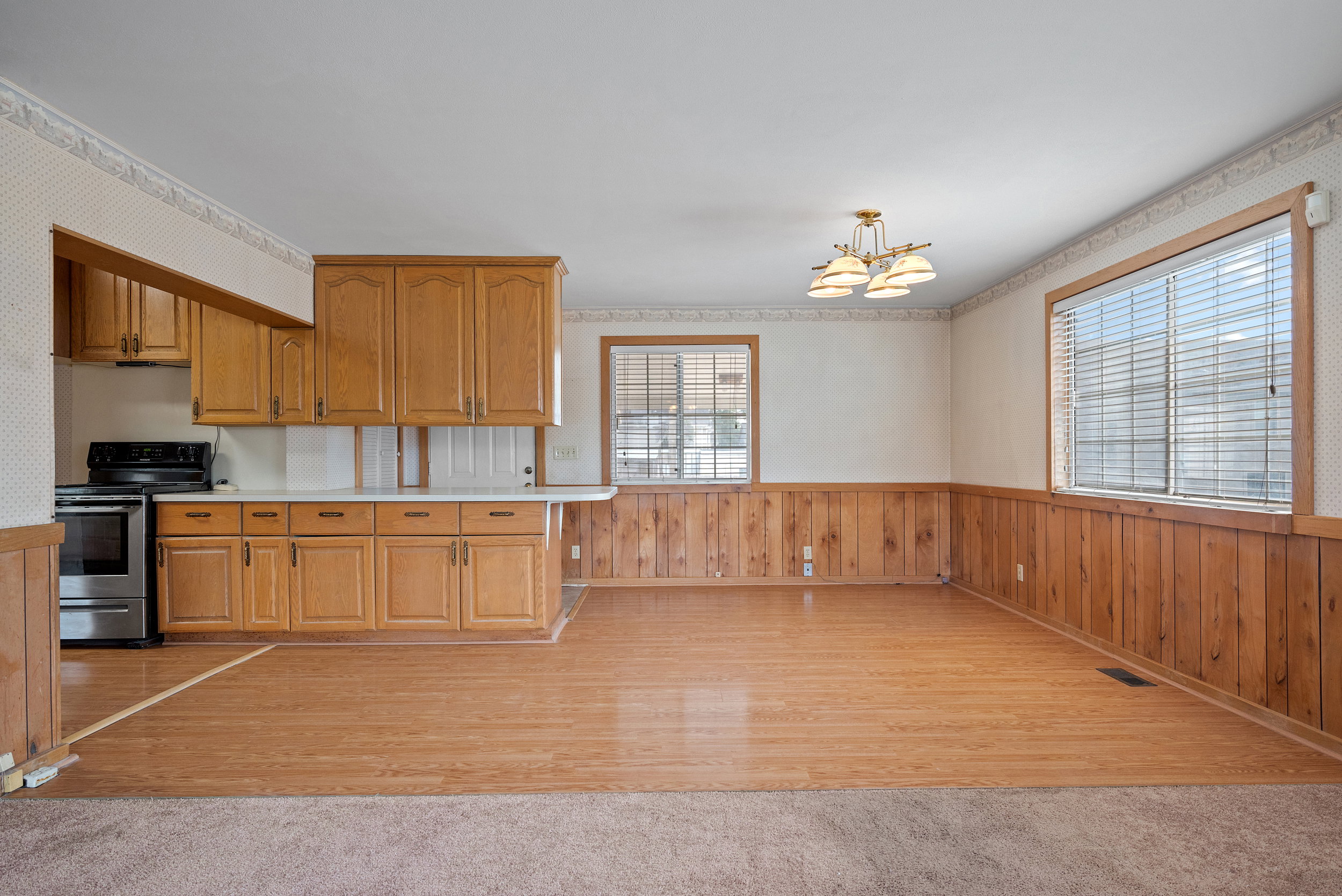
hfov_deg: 85.4
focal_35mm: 20
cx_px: 671
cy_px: 448
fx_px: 727
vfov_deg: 63.3
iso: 500
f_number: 8
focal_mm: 19.5
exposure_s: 1/8
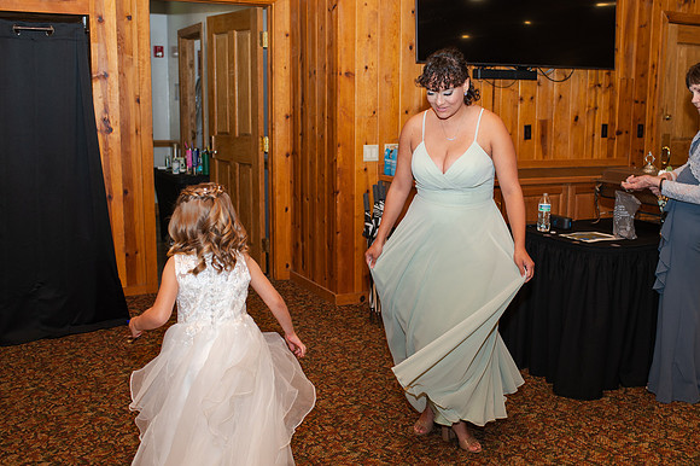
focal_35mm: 40
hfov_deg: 47.9
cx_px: 398
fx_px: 786
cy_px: 240
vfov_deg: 33.0
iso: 800
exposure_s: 1/200
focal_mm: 35
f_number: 3.5
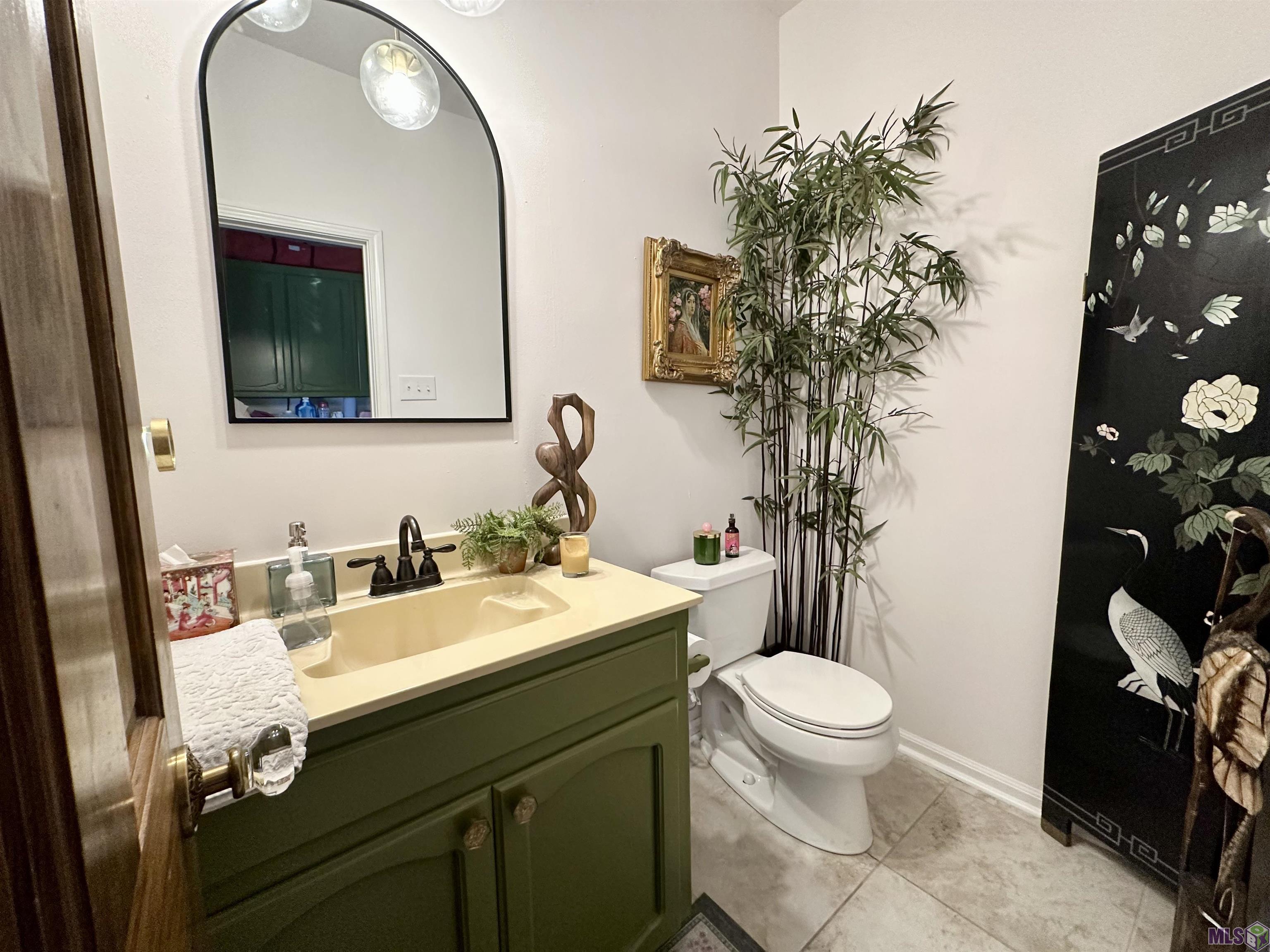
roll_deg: +1.4
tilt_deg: -5.7
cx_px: 635
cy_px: 476
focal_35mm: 14
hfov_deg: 102.1
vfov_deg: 85.7
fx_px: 514
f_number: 2.2
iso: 320
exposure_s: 1/60
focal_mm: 2.22
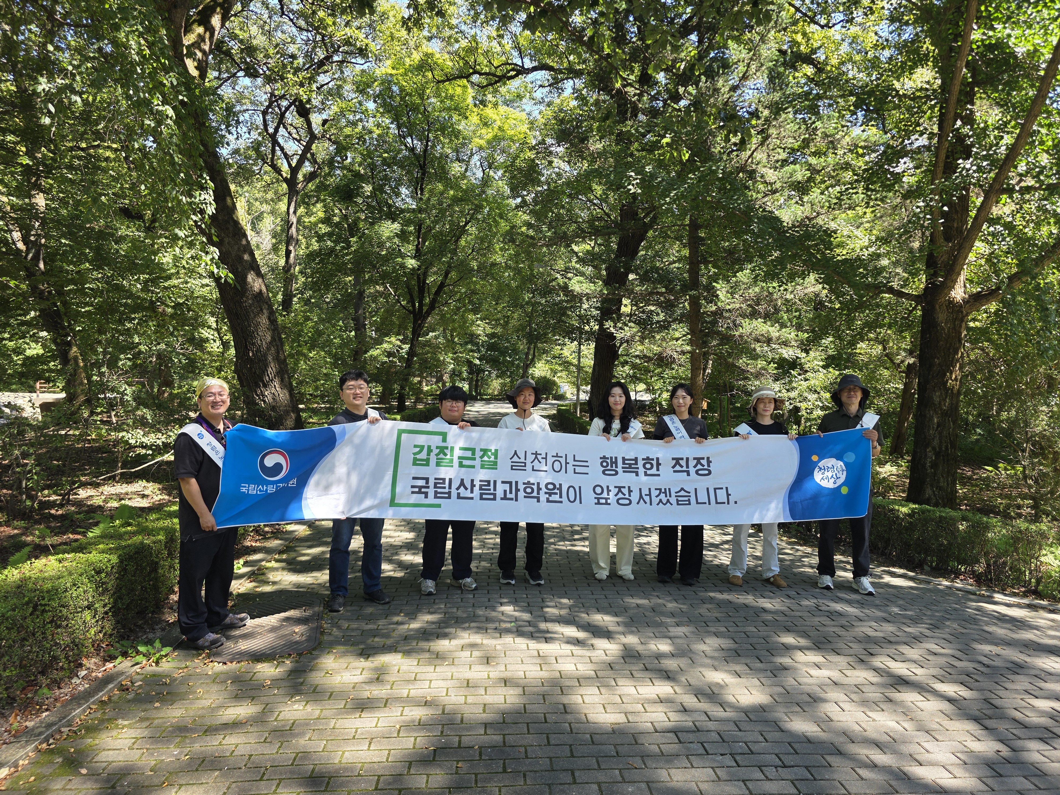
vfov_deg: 58.9
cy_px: 398
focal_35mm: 23
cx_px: 530
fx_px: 704
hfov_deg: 73.9
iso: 32
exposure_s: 1/180
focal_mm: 6.3
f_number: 1.7
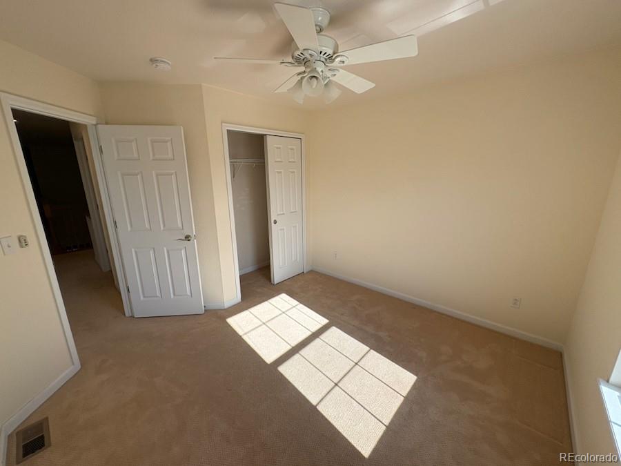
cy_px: 233
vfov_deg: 85.7
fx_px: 251
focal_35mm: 14
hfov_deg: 102.1
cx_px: 310
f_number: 2.2
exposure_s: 1/467
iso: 64
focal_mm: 2.22
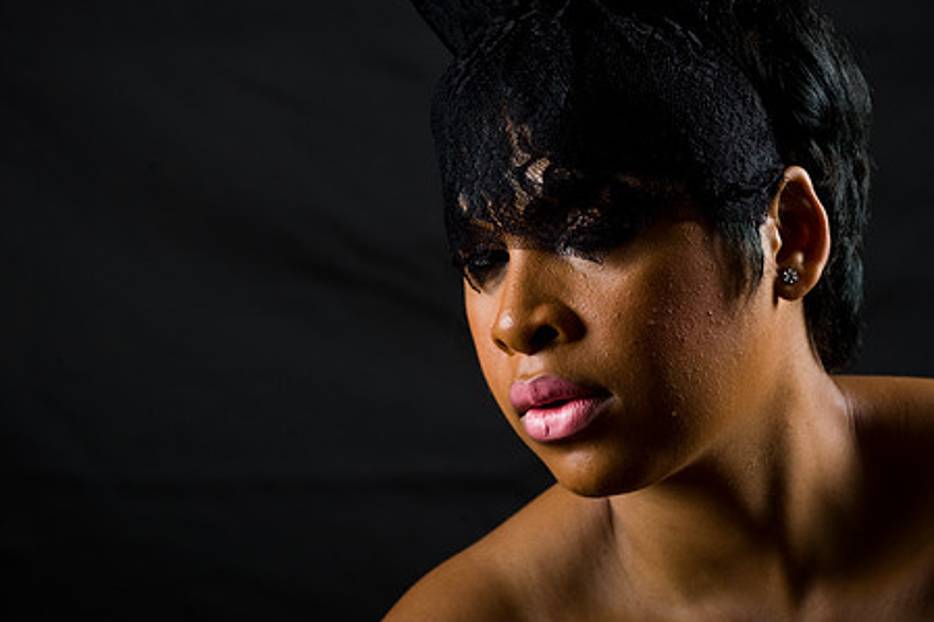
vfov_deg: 6.9
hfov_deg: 10.3
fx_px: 5187
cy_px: 243
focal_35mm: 200
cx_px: 497
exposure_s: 1/125
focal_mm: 155
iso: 200
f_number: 5.6
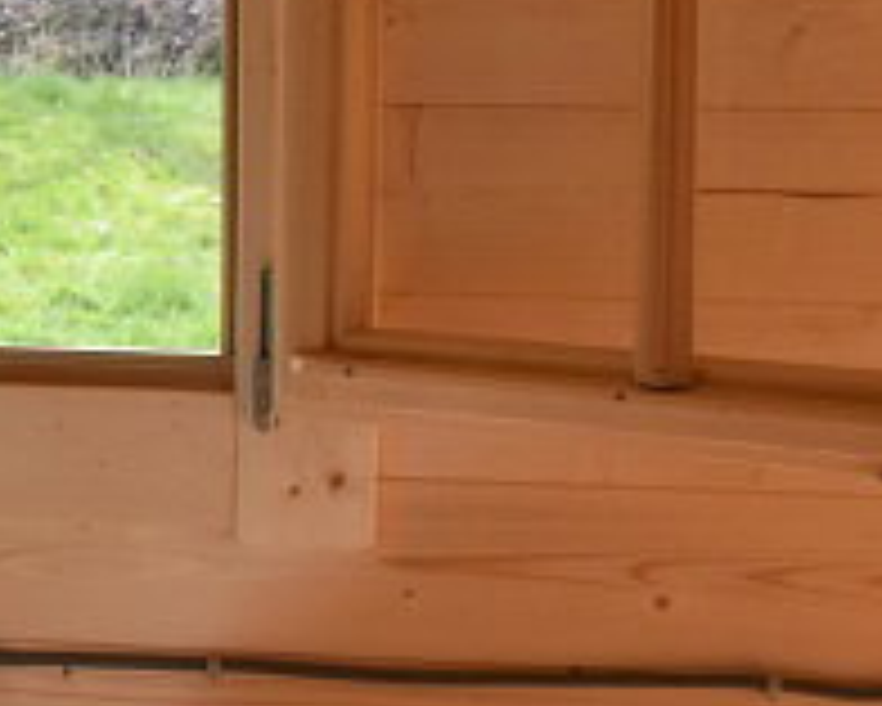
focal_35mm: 129
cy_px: 135
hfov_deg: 13.0
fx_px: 3369
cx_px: -855
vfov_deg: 11.9
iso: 800
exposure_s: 1/320
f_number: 8
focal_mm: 18
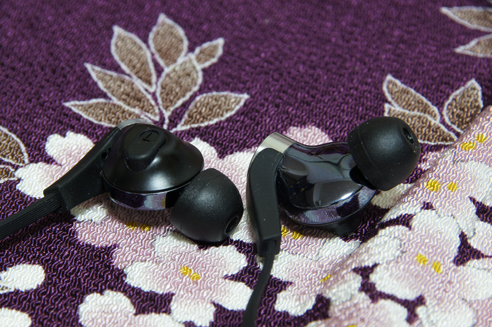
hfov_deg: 5.5
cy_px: 164
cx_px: 246
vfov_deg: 3.7
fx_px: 5121
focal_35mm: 375
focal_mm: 250
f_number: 16
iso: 100
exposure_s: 5
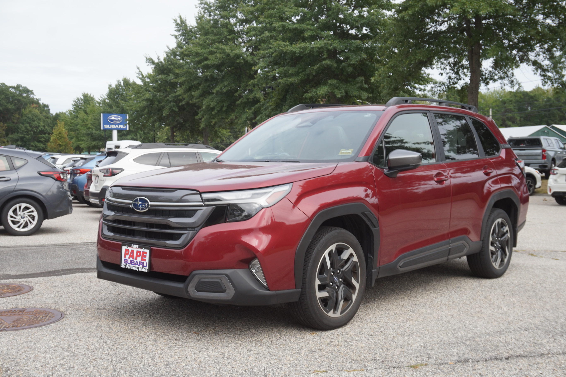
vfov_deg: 33.0
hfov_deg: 47.9
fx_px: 637
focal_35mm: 40
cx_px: 283
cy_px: 188
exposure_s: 1/100
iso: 100
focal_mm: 27
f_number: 8
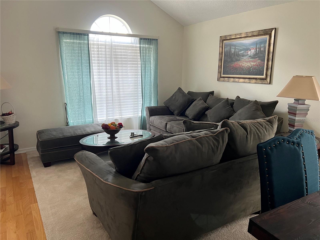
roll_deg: +0.2
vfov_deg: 53.1
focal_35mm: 26
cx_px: 160
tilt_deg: -12.1
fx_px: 240
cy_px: 120
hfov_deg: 67.3
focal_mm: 5.7
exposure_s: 1/60
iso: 160
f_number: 1.5
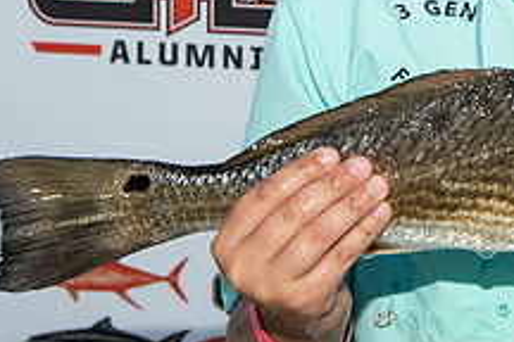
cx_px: 478
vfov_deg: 11.4
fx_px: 1685
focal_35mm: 118
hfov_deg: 17.1
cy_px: -86
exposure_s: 1/160
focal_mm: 44
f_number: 8
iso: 50
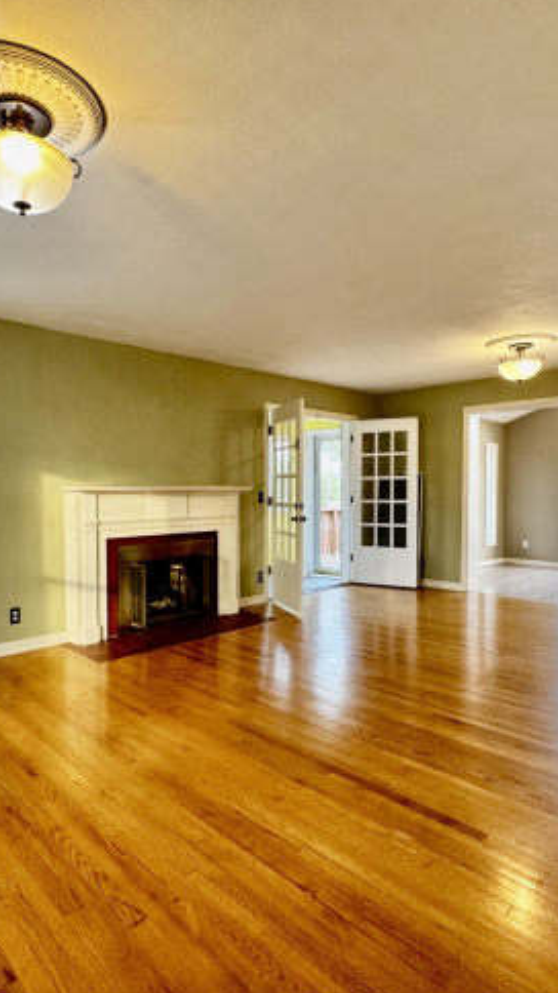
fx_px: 553
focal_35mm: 21
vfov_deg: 83.9
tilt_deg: -1.4
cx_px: 231
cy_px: 499
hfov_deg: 53.3
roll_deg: -0.1
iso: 320
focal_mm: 2.22
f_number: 2.2
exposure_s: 1/120
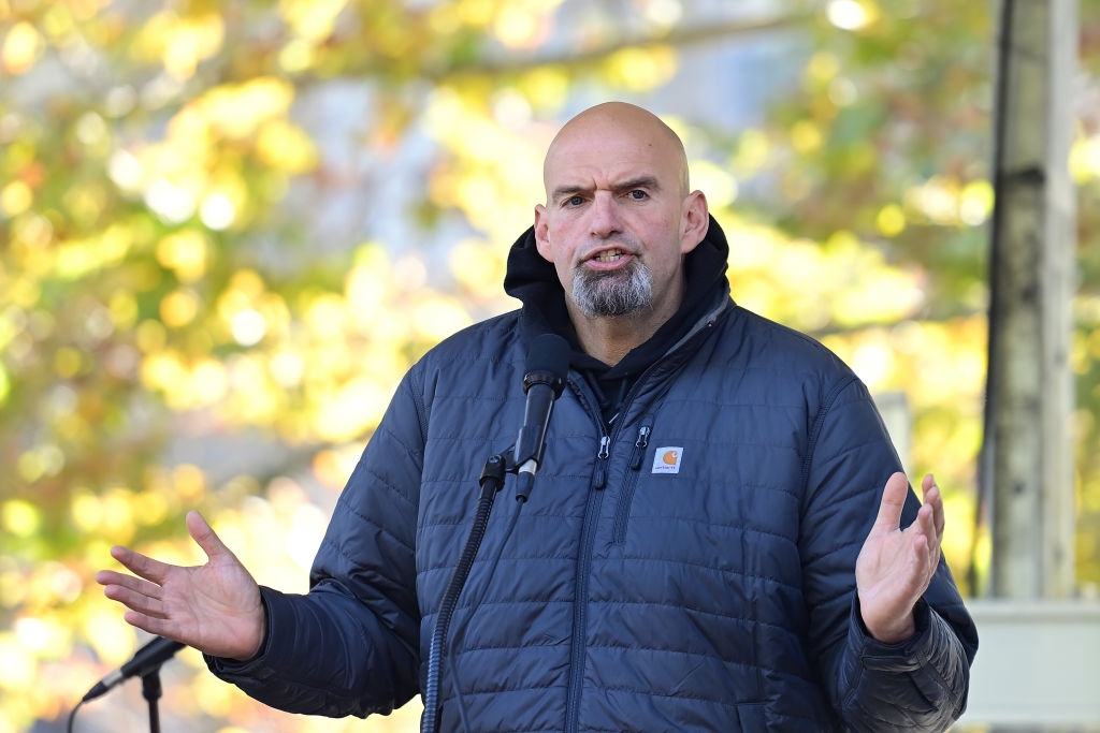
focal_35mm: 285
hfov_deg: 7.2
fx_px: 8709
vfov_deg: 4.8
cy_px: 366
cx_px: 550
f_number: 2.8
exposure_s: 1/400
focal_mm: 190
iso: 400
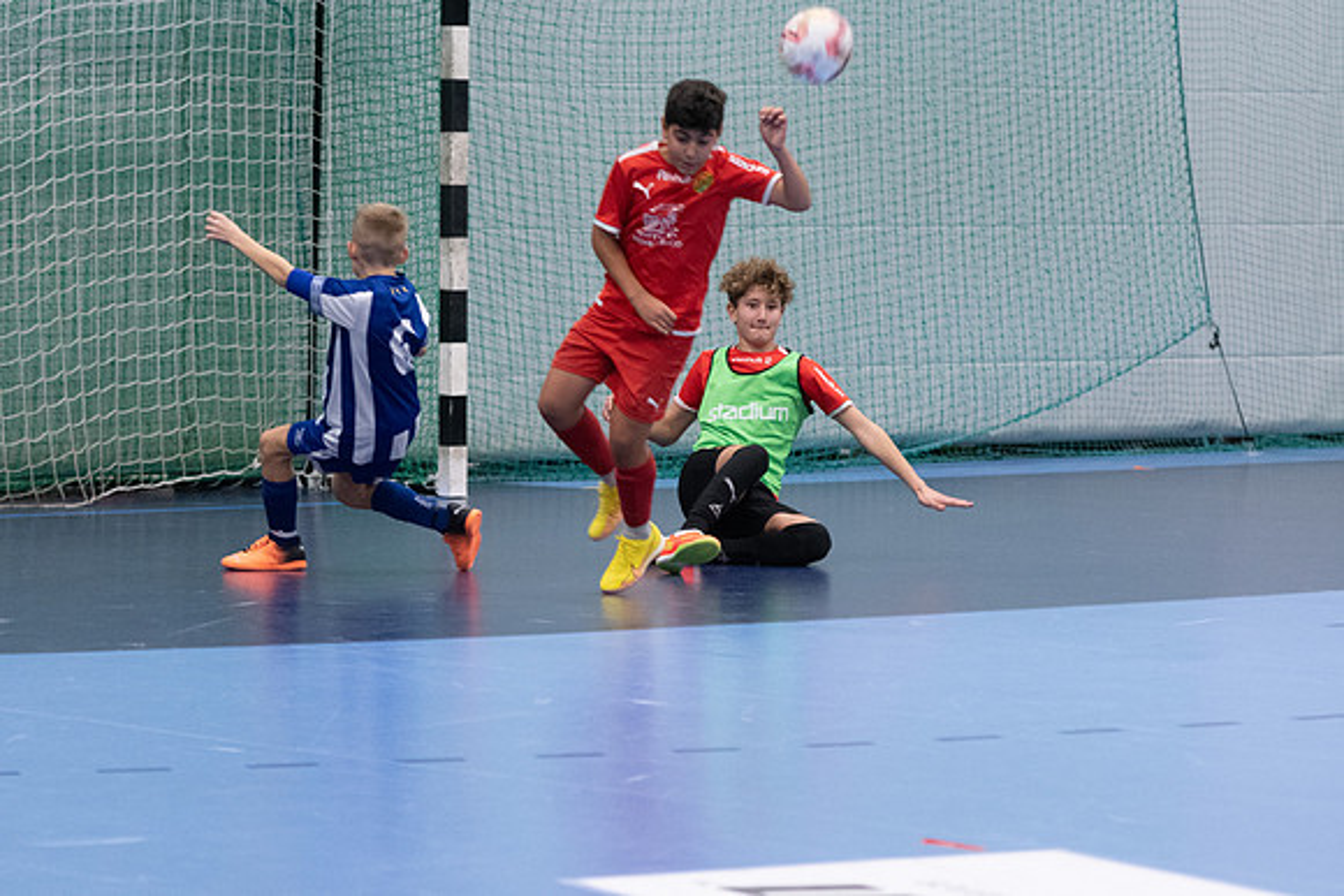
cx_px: 672
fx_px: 5833
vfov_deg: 8.8
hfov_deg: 13.1
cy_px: 448
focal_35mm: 156
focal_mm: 100
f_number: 3.2
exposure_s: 1/400
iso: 2800
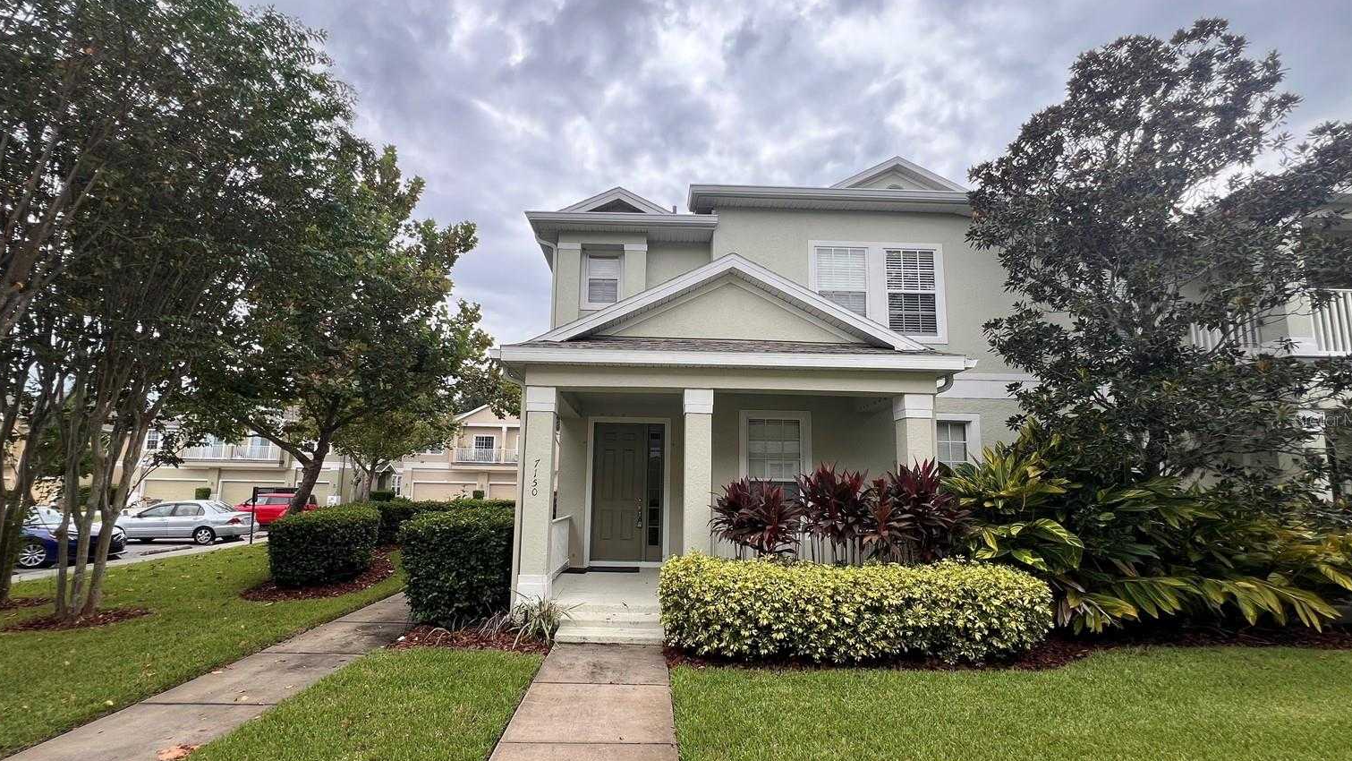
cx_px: 663
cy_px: 419
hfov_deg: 103.0
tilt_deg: +6.5
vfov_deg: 70.3
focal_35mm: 15
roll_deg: -1.2
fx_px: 538
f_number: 1.8
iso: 32
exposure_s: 1/541
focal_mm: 1.57
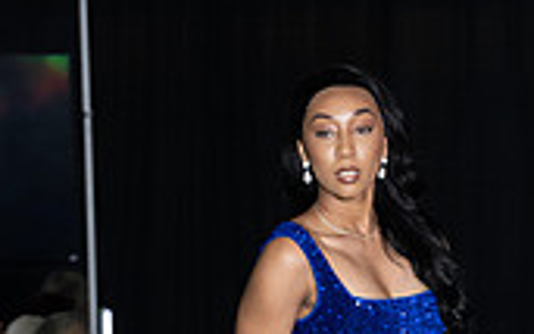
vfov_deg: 4.6
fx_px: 4105
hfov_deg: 7.4
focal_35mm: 282
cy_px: 674
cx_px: 409
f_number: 5.6
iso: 1250
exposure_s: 1/160
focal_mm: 105
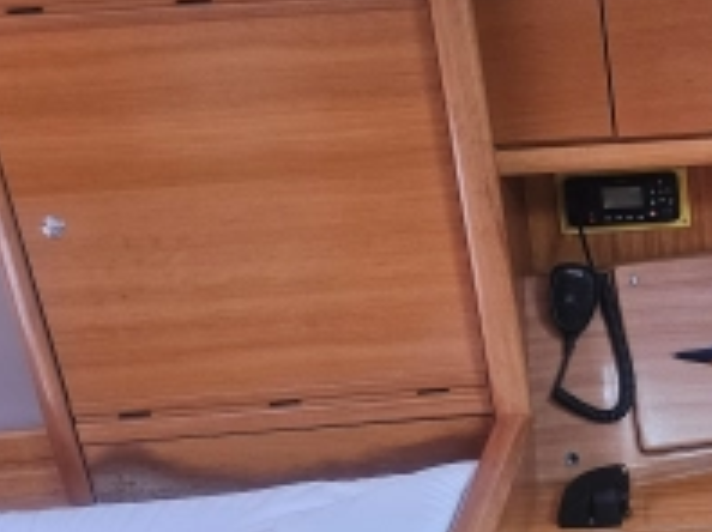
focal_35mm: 64
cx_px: 777
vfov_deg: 22.2
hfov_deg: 27.8
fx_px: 1315
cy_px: 512
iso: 125
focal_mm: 6.3
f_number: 1.7
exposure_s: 1/120
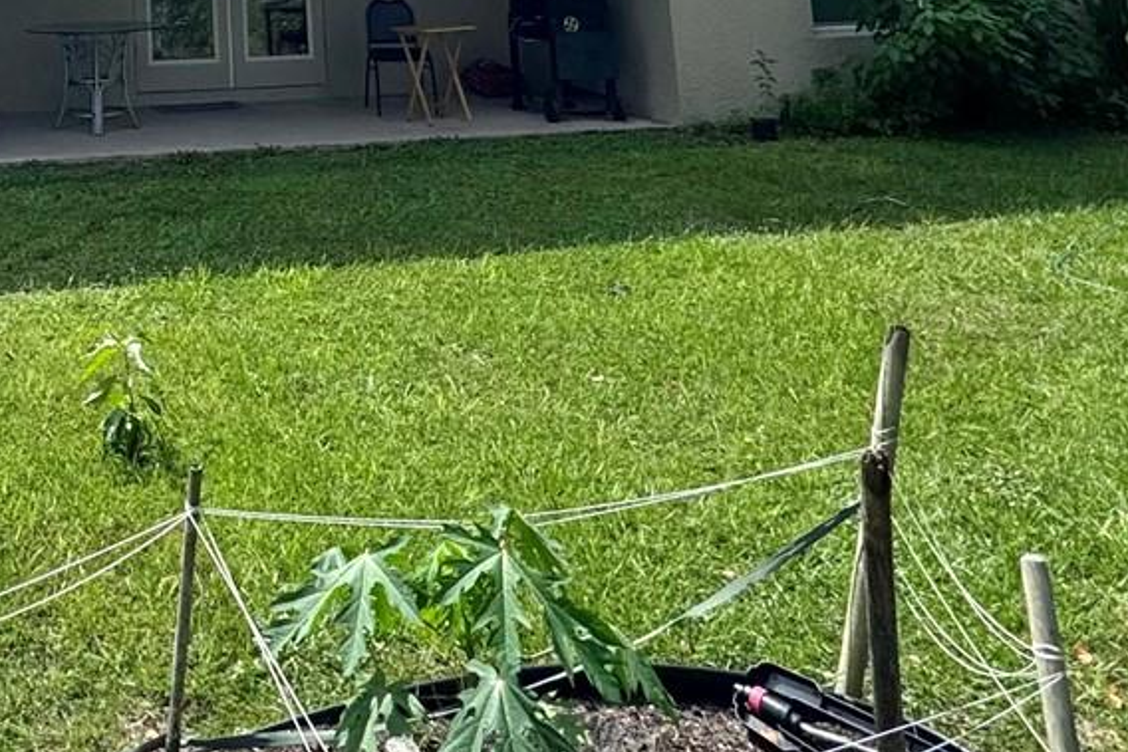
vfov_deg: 26.2
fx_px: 1285
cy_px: -302
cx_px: 79
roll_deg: -0.1
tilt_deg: +11.7
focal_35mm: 41
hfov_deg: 42.8
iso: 50
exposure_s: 1/3390
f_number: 2.2
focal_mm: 2.22
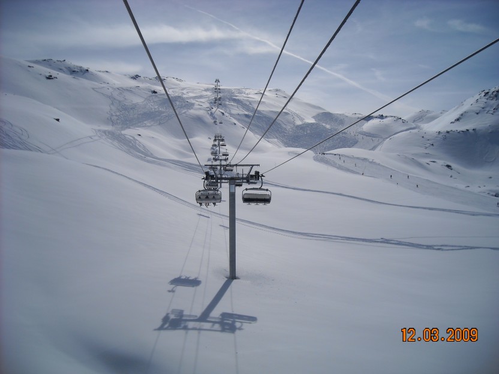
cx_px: 250
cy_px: 187
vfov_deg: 40.7
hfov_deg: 52.6
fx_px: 505
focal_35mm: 35
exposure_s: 1/1500
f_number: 5.6
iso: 64
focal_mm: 5.7
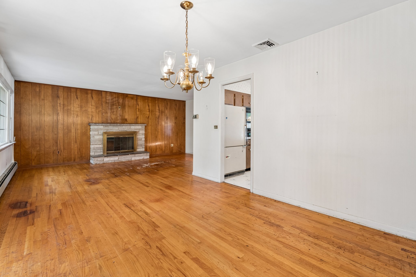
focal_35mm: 16
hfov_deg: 96.7
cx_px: 208
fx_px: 185
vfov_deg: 73.7
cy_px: 138
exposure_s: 1/4
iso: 250
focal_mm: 16
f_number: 6.3
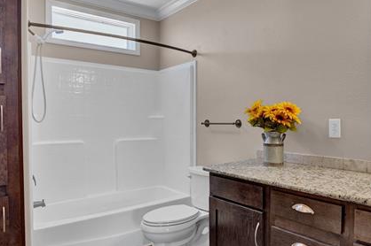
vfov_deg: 49.5
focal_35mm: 26
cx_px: 225
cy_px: 124
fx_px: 268
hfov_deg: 68.6
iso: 400
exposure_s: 1/15
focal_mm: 17
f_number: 8
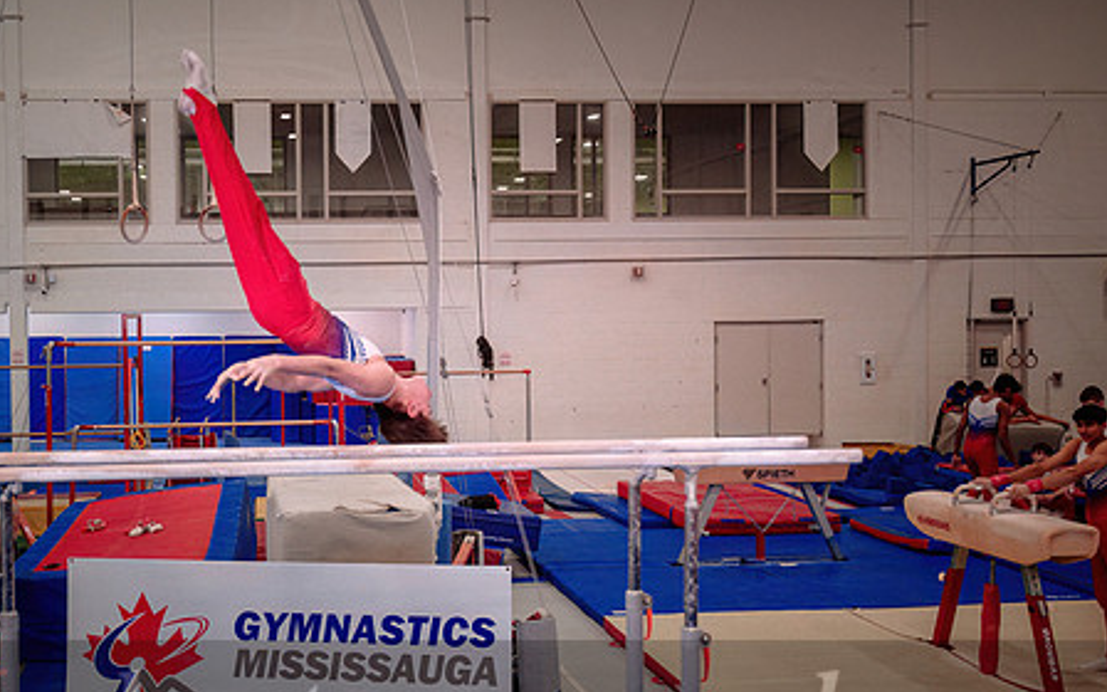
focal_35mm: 46
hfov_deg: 42.9
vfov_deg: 28.0
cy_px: 347
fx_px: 1388
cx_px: 374
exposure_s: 1/800
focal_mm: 31
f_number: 2.8
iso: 1600
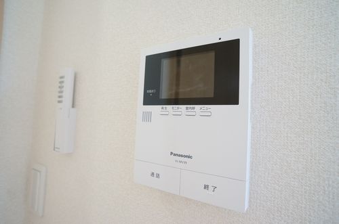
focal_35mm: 24
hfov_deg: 73.9
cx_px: 170
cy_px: 112
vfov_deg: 52.9
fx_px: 225
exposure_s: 1/60
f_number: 4
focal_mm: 16
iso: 1250
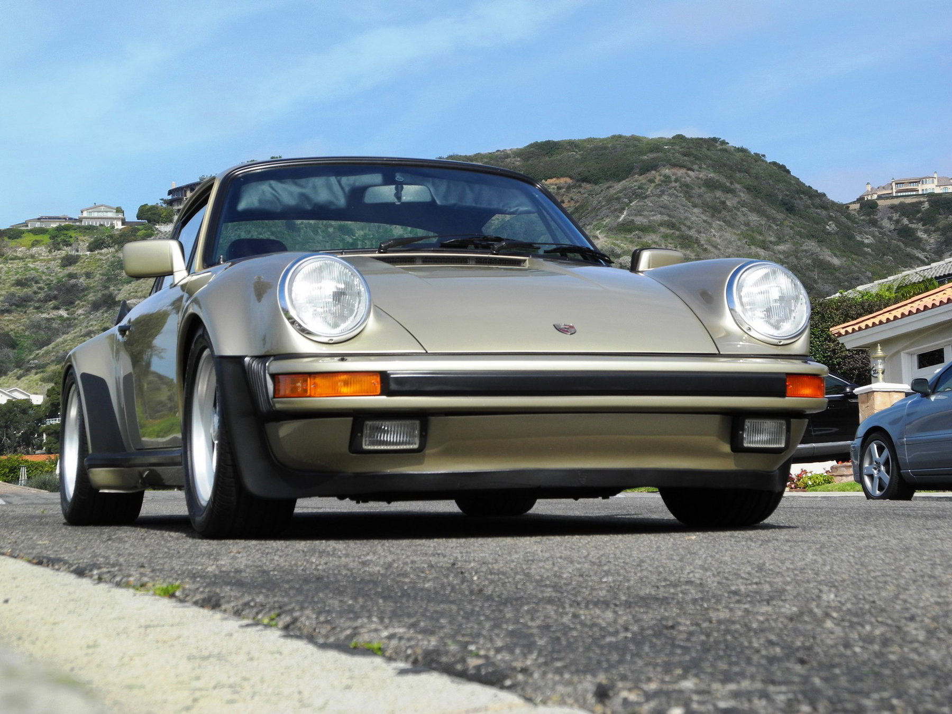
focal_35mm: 85
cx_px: 476
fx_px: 2338
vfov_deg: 17.4
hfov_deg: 23.0
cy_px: 357
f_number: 4.5
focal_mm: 18.1
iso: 100
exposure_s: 1/810
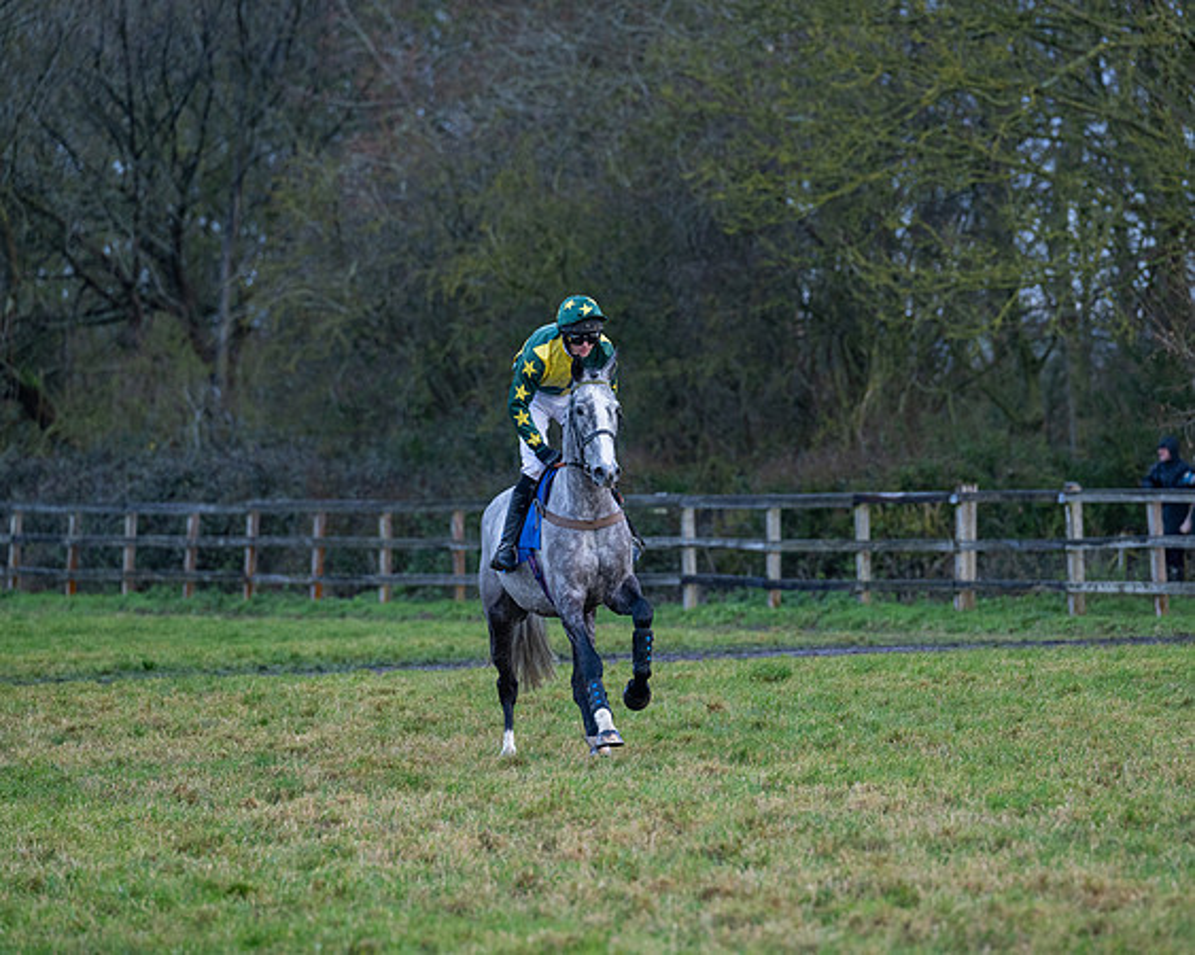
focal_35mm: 225
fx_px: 7963
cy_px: 478
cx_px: 618
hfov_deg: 8.6
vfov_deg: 6.9
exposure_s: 1/500
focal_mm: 200
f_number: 4
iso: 800
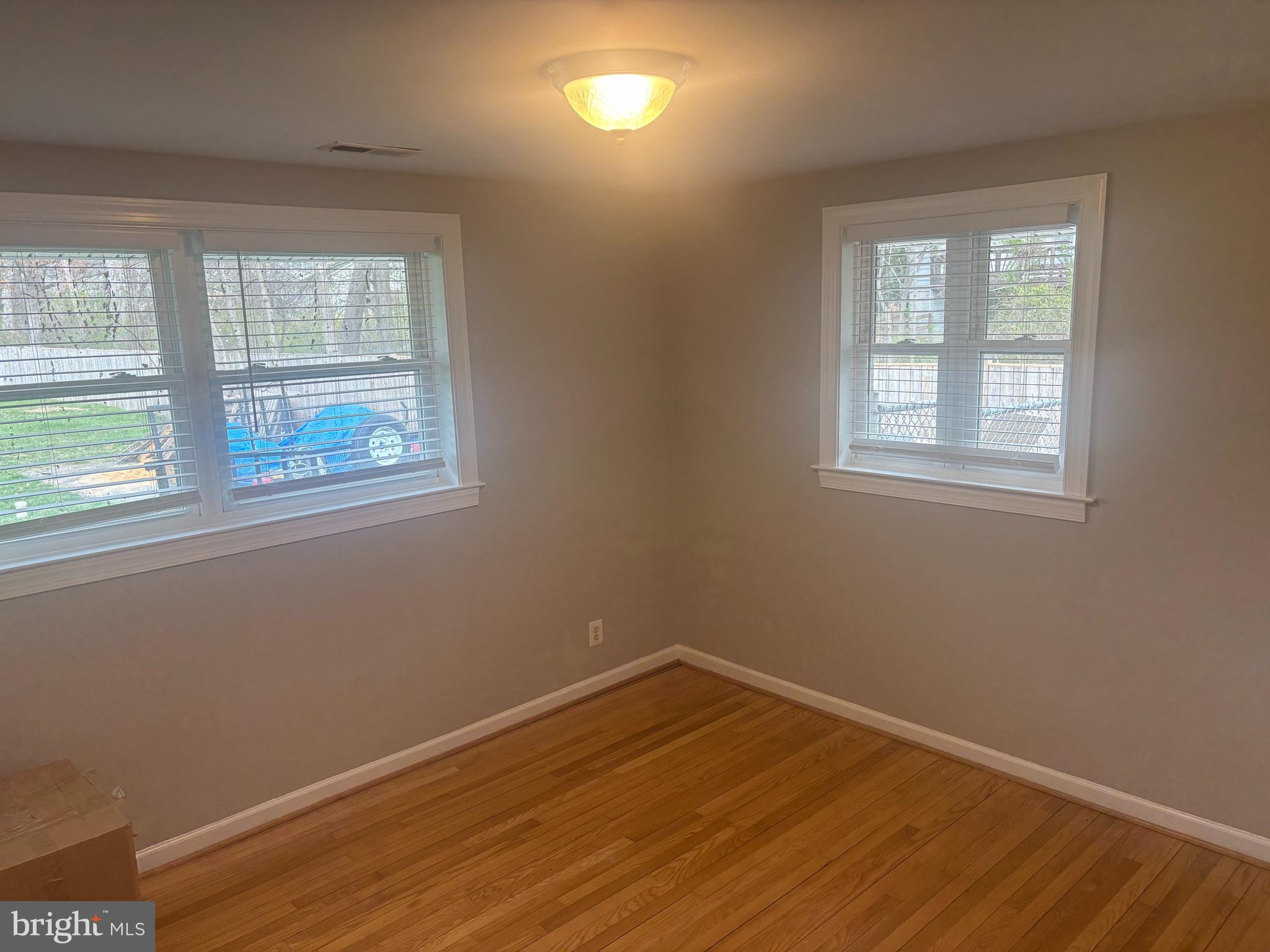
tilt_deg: -10.7
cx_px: 635
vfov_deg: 53.1
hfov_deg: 67.3
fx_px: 954
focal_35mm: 26
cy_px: 476
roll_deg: +1.7
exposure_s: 1/120
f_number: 1.6
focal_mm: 5.96
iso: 125
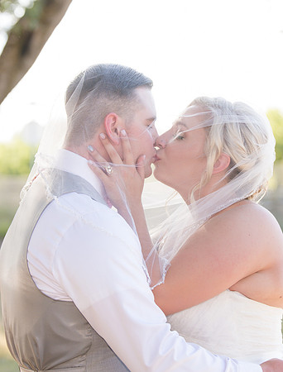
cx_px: 151
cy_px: 174
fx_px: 1748
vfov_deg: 12.2
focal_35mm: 162
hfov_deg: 9.3
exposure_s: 1/320
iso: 400
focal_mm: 90
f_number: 4
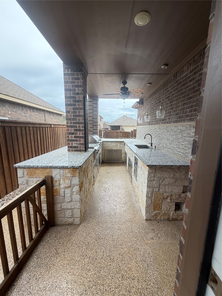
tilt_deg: -7.5
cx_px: 111
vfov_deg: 102.1
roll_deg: +0.8
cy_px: 148
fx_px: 120
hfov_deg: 85.7
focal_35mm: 14
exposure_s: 1/502
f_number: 2.2
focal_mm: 2.22
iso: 64
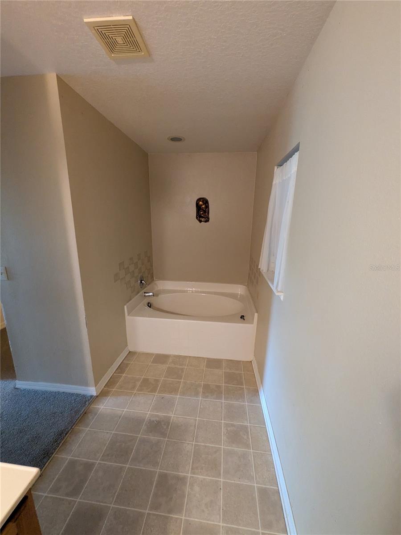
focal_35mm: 14
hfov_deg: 85.7
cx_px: 200
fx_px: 216
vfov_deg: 102.1
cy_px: 268
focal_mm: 1.83
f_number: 2.2
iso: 753
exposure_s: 1/30
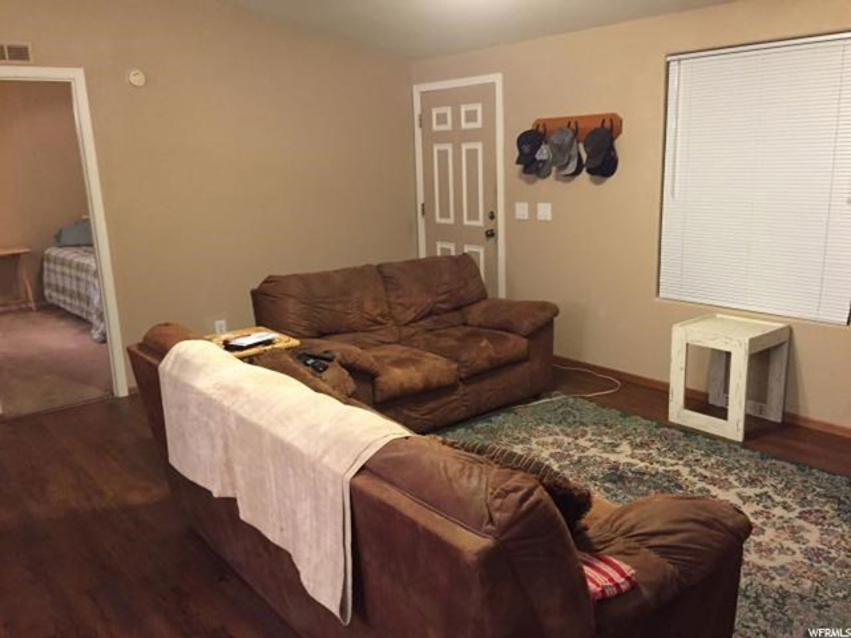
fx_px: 713
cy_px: 319
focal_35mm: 29
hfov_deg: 61.7
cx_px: 426
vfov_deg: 48.2
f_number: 2.2
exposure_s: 1/24
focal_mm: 4.15
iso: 250
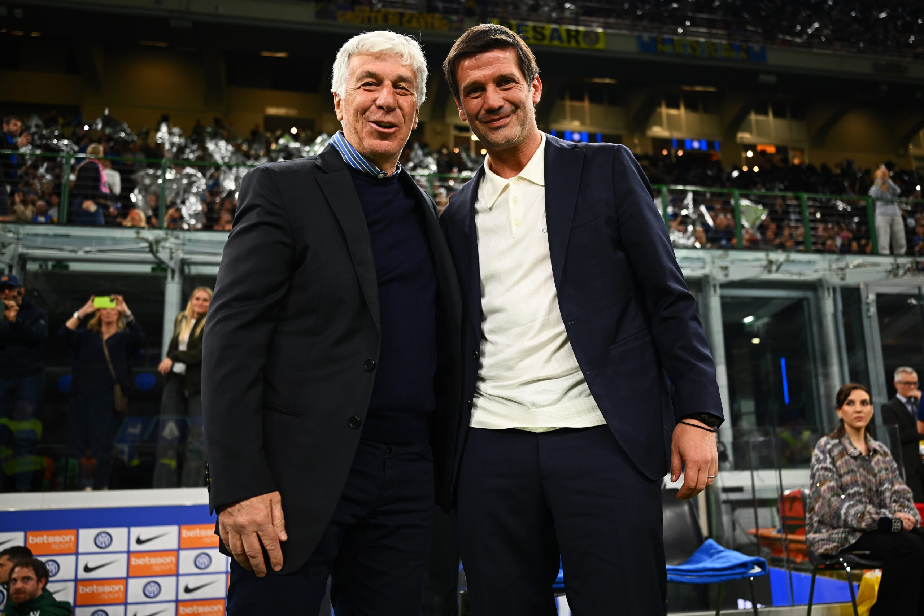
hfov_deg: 60.3
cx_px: 462
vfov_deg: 42.3
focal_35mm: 31
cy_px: 308
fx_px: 796
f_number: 2.8
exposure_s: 1/400
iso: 720
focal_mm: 31
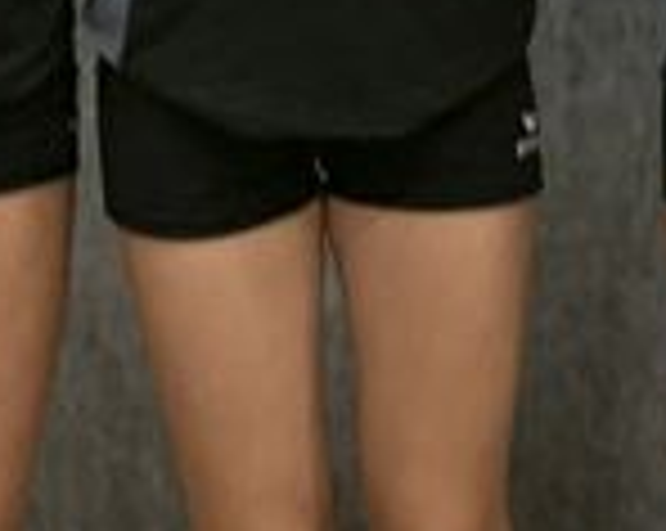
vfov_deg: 8.7
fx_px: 3465
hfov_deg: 10.5
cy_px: -63
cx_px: 1089
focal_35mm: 176
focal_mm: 4.25
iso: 400
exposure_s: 1/31
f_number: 1.8
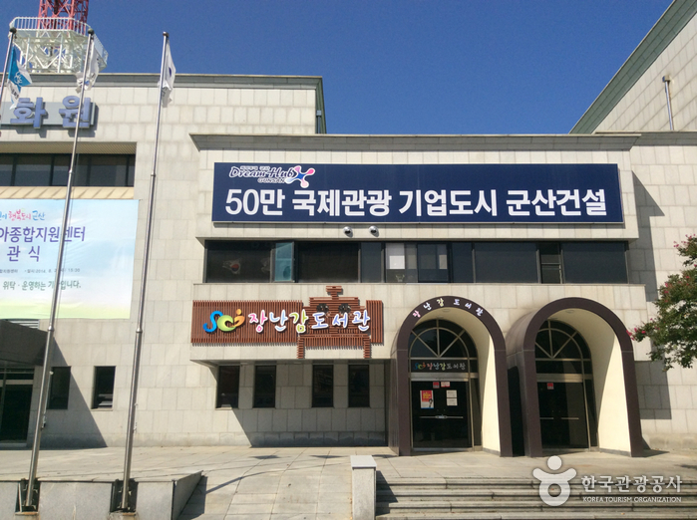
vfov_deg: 42.8
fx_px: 663
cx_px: 348
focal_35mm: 33
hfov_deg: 55.4
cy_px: 260
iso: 32
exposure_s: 1/2119
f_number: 2.4
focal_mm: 3.3
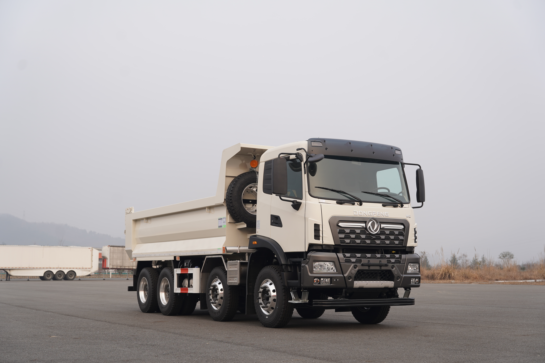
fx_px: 711
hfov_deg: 41.9
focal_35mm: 47
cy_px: 182
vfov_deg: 28.6
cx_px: 272
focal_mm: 47
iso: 100
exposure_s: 1/160
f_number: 4
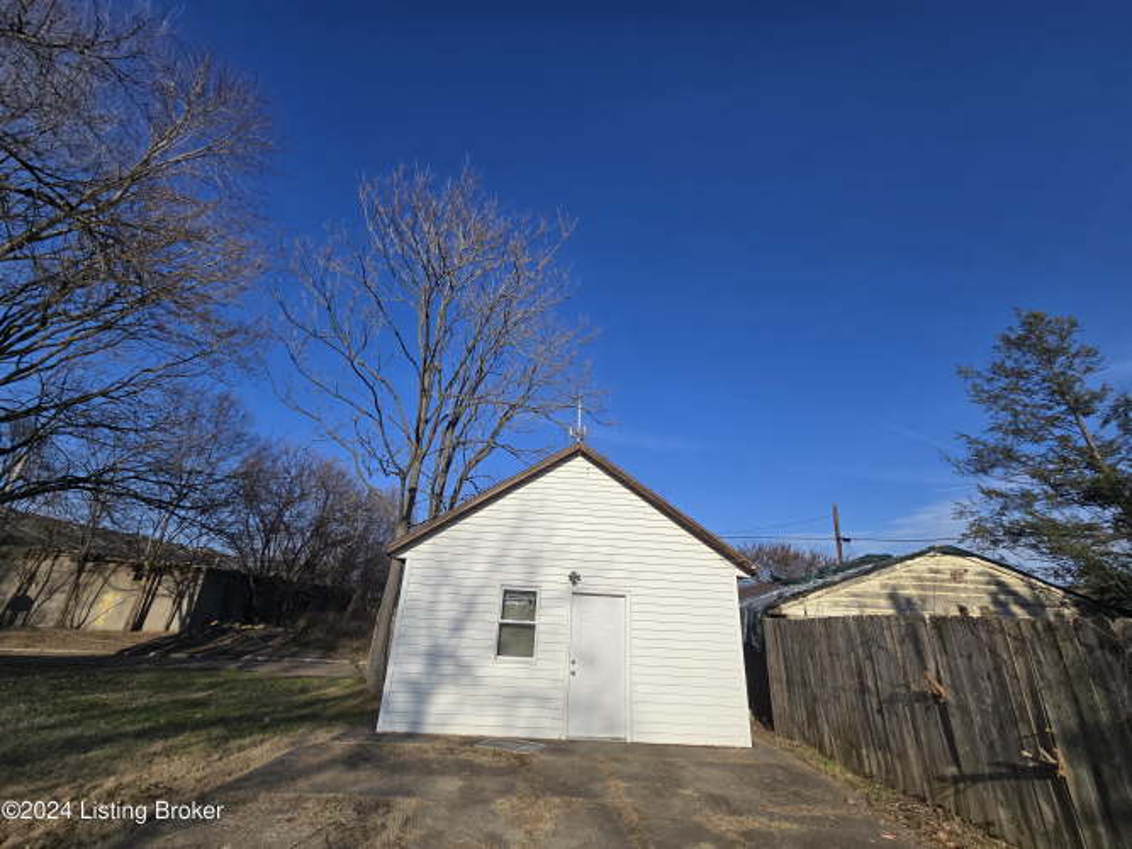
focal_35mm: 13
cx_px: 566
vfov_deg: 89.9
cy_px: 424
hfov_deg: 106.2
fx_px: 425
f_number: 2.2
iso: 50
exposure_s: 1/2953
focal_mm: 2.2
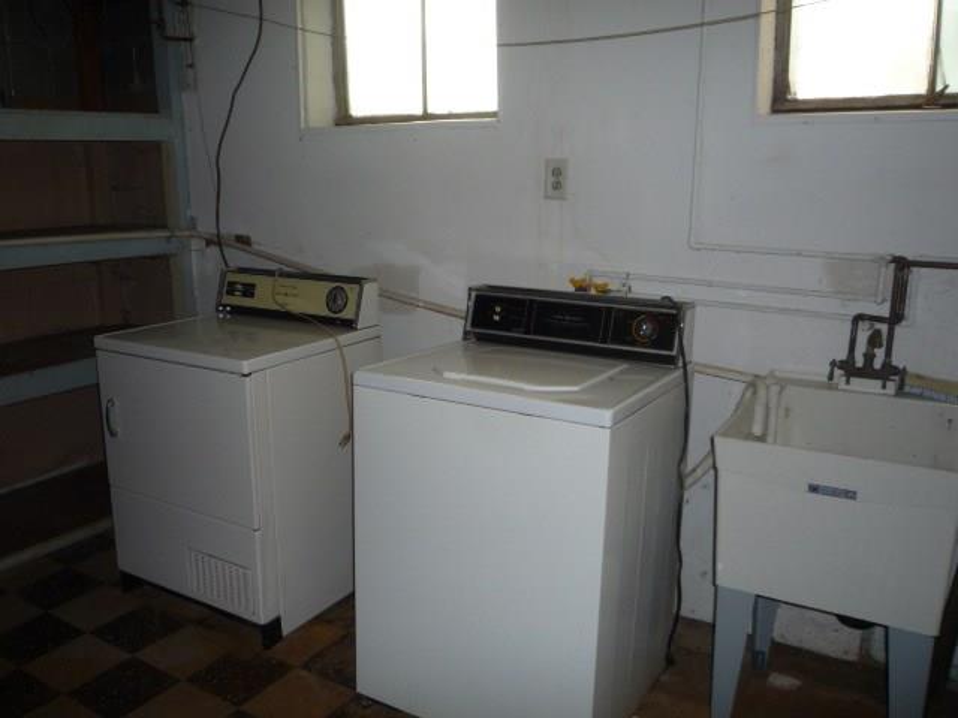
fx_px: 830
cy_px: 359
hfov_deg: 60.0
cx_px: 479
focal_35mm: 30
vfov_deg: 46.8
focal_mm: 5.2
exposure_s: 1/30
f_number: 3.3
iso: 100
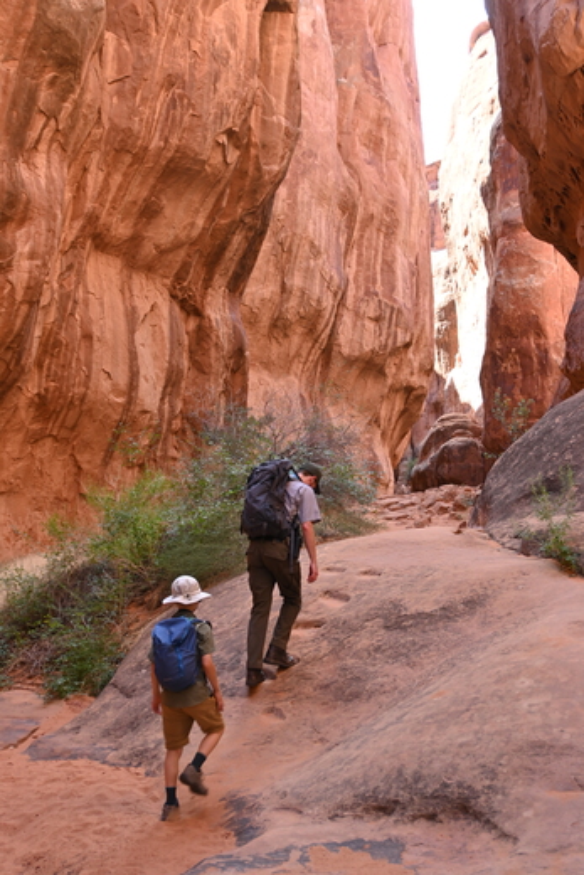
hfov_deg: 28.5
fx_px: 1149
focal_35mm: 47
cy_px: 438
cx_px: 292
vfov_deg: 41.7
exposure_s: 1/60
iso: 140
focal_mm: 31.5
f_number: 5
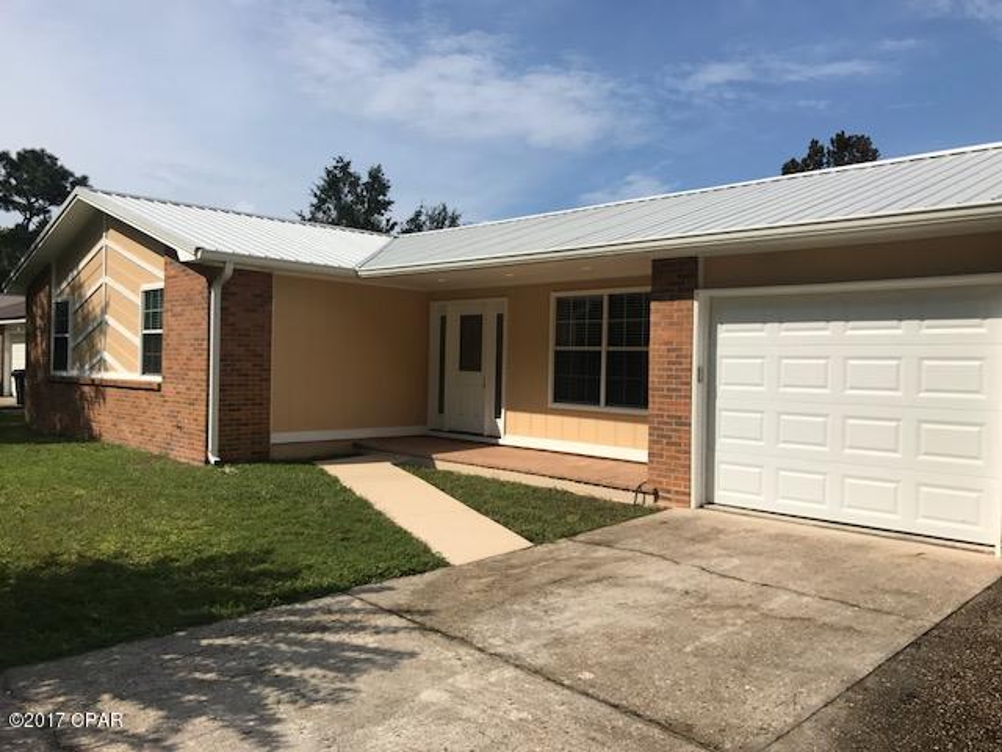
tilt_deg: -1.1
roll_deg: -1.3
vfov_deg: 49.7
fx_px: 810
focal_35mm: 28
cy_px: 376
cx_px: 501
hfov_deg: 63.4
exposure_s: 1/4367
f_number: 1.8
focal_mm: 3.99
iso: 20
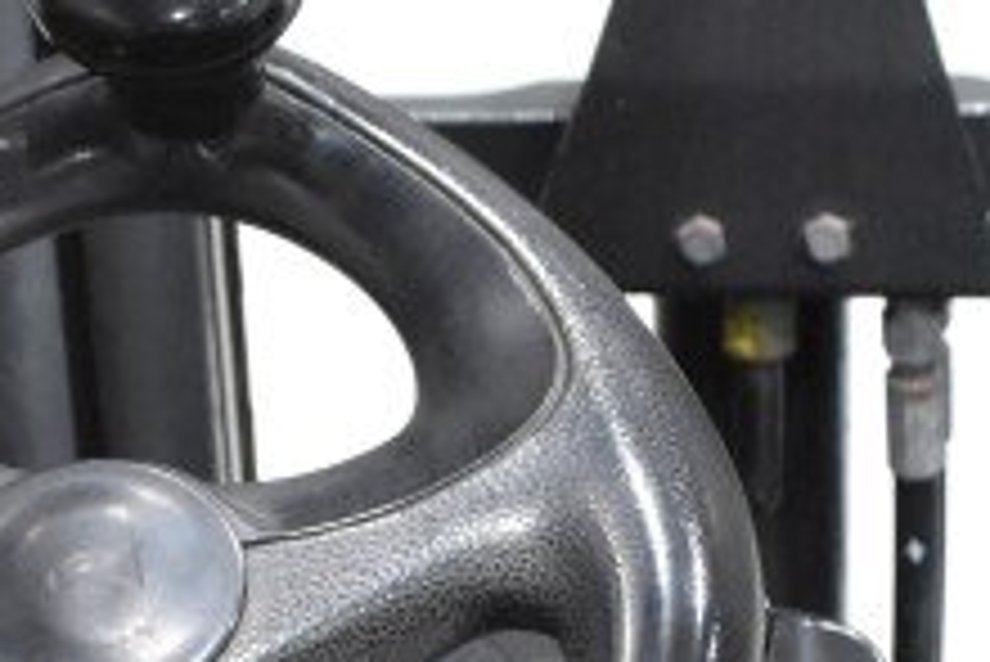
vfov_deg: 7.6
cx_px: 850
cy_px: 1360
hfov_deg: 11.9
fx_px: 4725
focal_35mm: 172
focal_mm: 21
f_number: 5
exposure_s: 1/13
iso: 1600
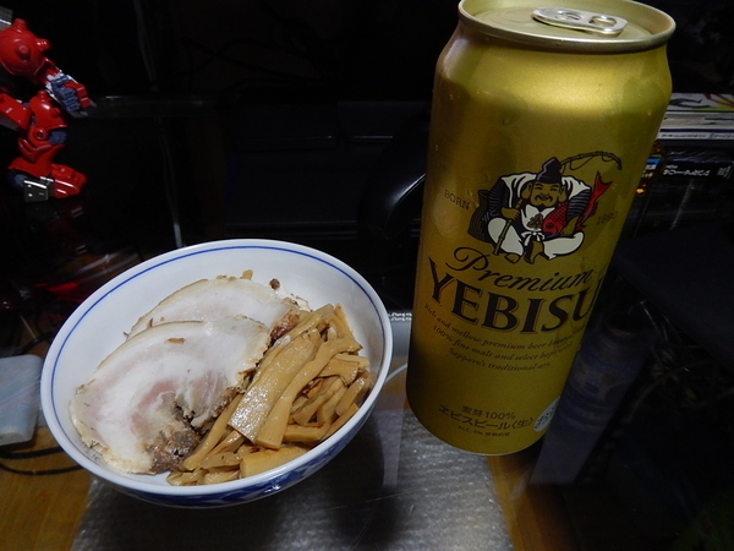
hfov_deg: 69.4
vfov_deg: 54.9
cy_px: 276
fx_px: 530
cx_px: 367
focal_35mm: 25
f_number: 3.4
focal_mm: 4.5
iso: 400
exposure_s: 1/13
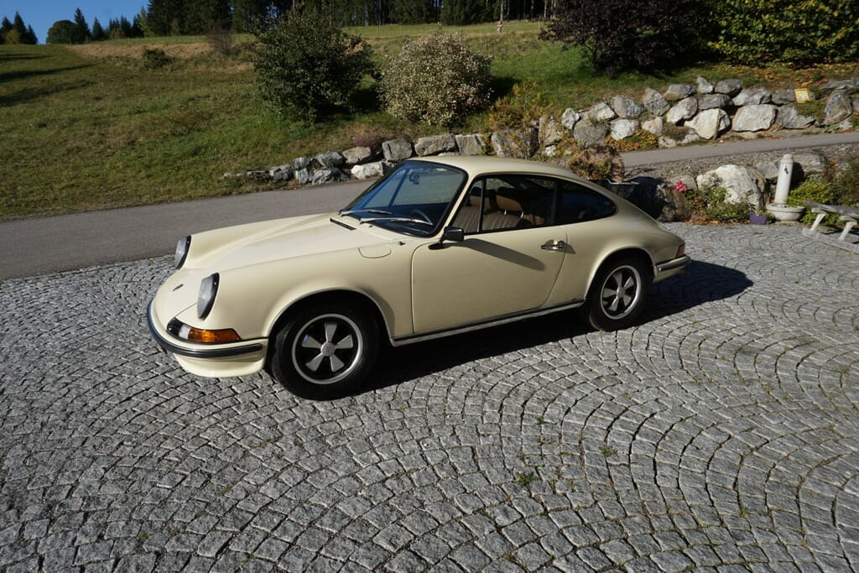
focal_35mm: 24
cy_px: 286
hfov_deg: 73.7
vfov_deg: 53.1
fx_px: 573
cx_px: 430
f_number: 13
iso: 100
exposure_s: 1/125
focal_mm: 16
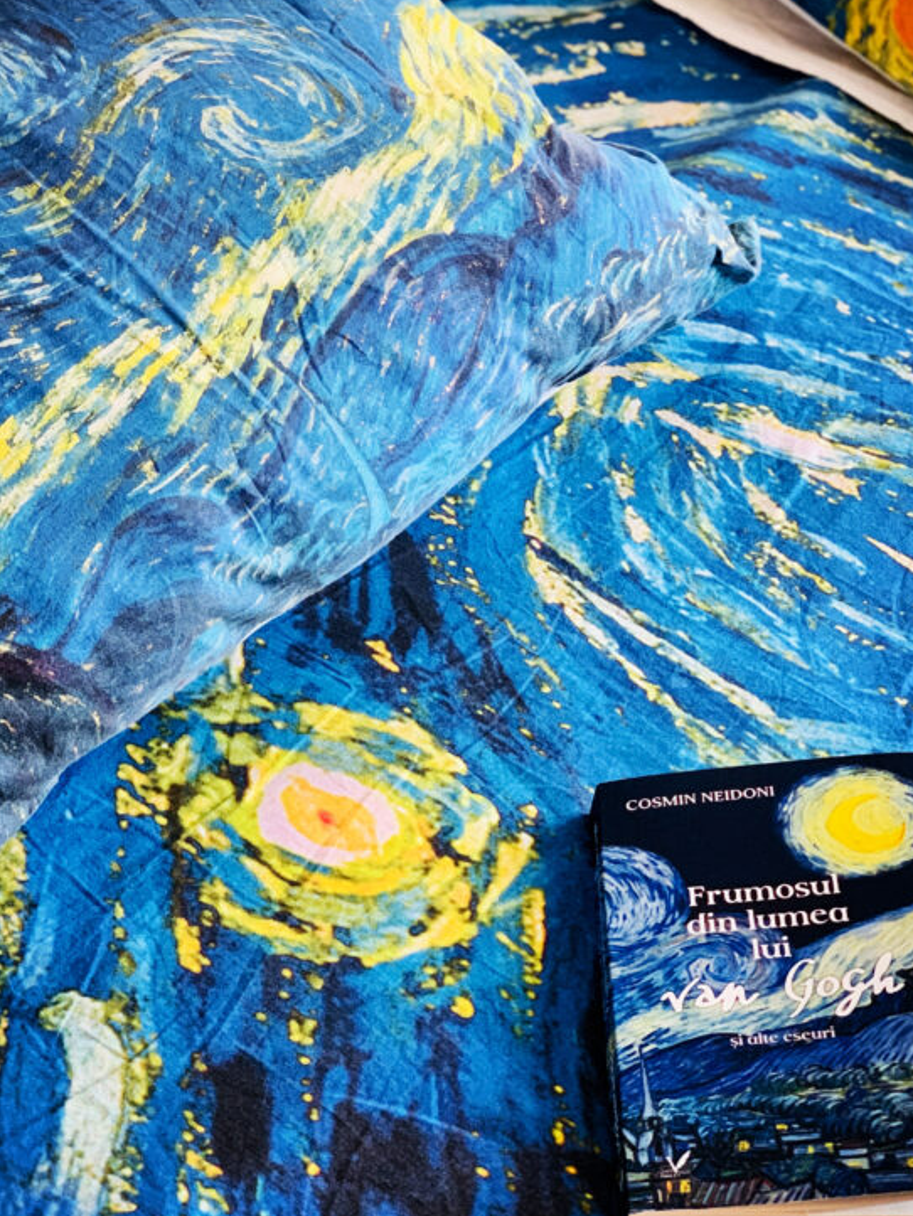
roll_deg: -2.1
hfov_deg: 20.4
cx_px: 430
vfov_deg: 27.0
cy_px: 534
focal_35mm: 72
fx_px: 2531
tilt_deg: -41.1
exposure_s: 1/60
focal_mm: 6
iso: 200
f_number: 2.4
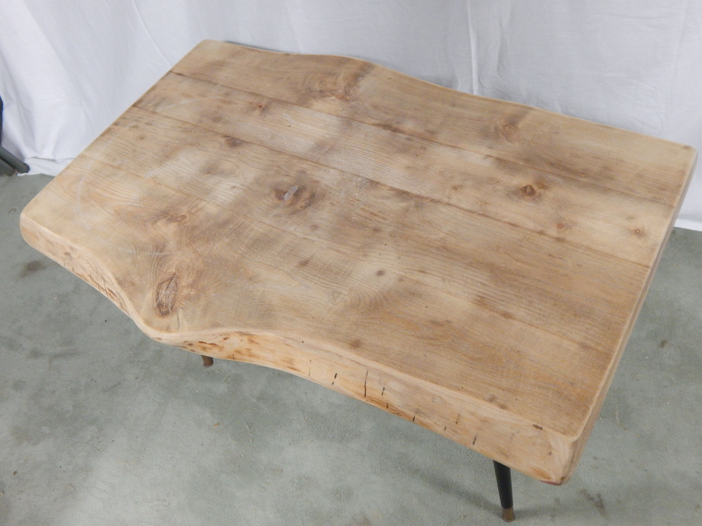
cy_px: 263
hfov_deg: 49.0
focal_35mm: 38
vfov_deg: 37.7
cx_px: 351
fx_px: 771
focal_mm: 6.8
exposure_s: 1/8
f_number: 3.4
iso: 560
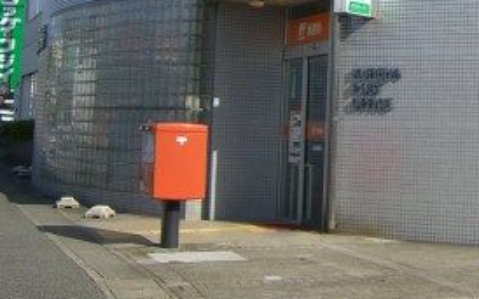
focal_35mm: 94
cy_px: -63
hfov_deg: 21.2
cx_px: 498
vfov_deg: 13.5
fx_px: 1227
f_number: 4.3
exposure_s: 1/800
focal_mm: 6.2
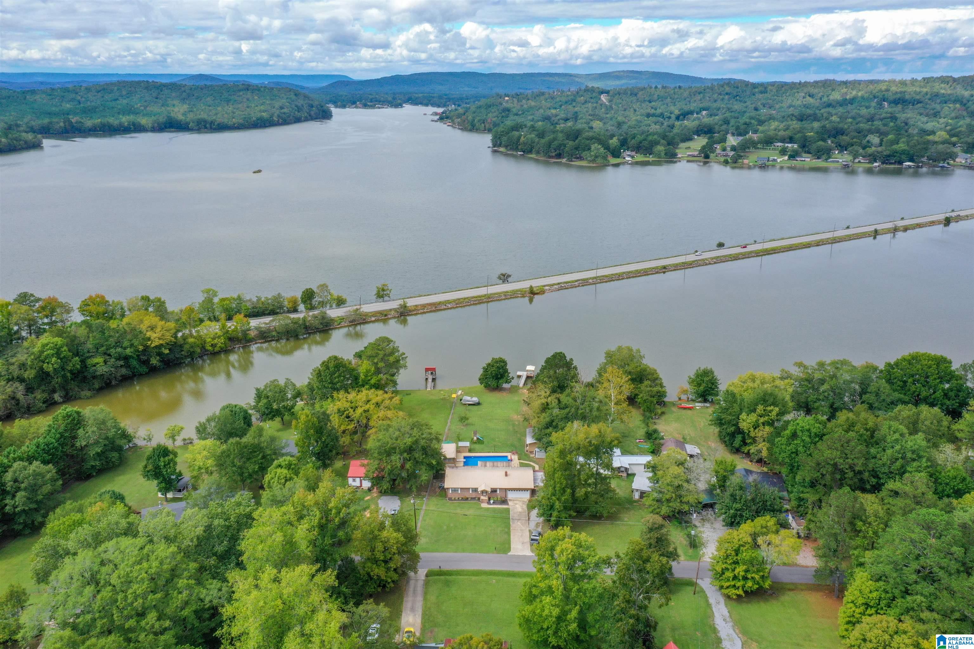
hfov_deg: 65.5
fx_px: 757
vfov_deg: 46.4
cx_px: 487
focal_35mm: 28
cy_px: 324
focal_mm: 10.26
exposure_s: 1/100
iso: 100
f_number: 10
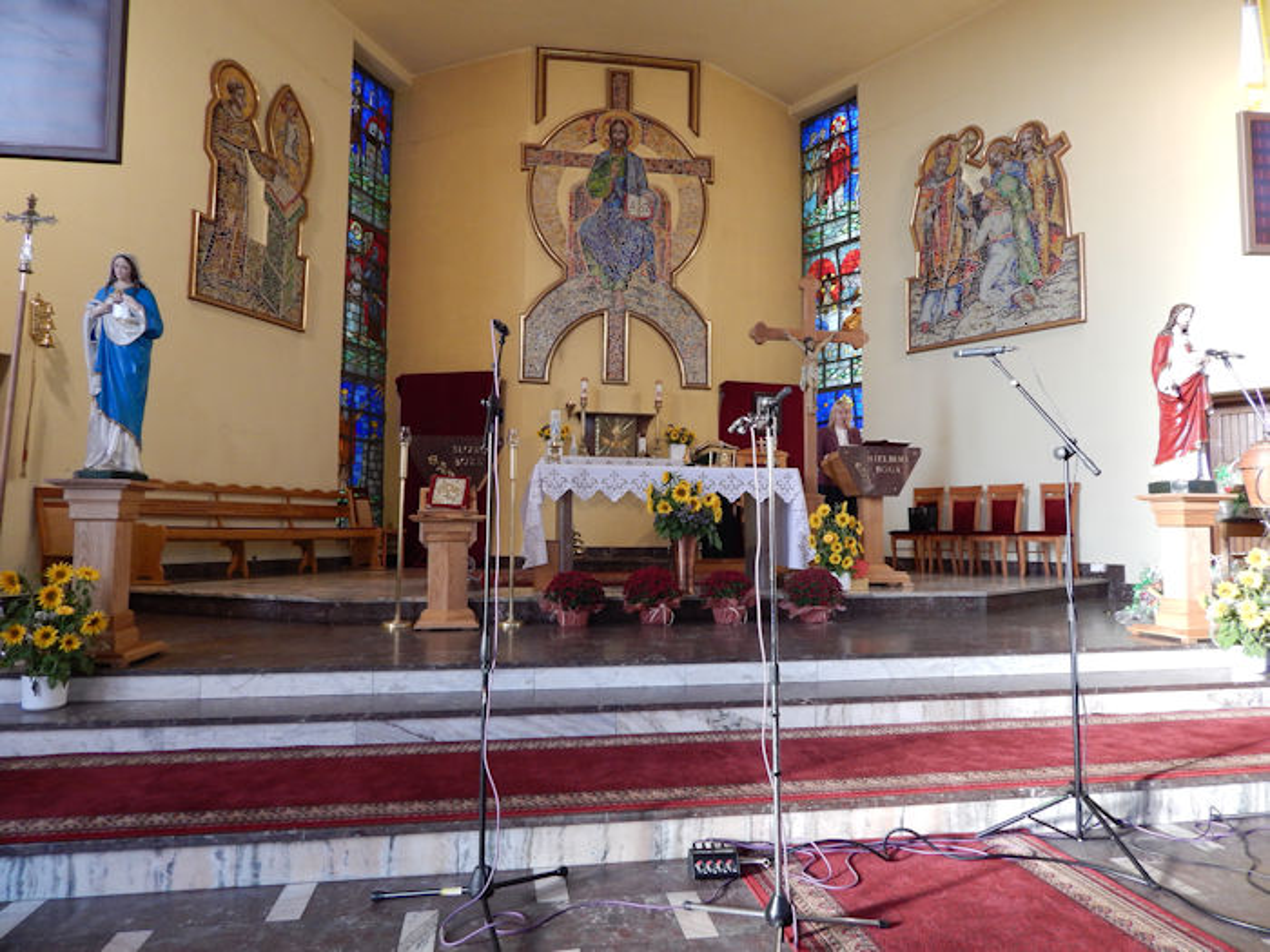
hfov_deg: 73.9
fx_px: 844
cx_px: 635
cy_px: 476
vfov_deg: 58.9
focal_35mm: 23
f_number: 3
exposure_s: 1/30
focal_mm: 4
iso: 180
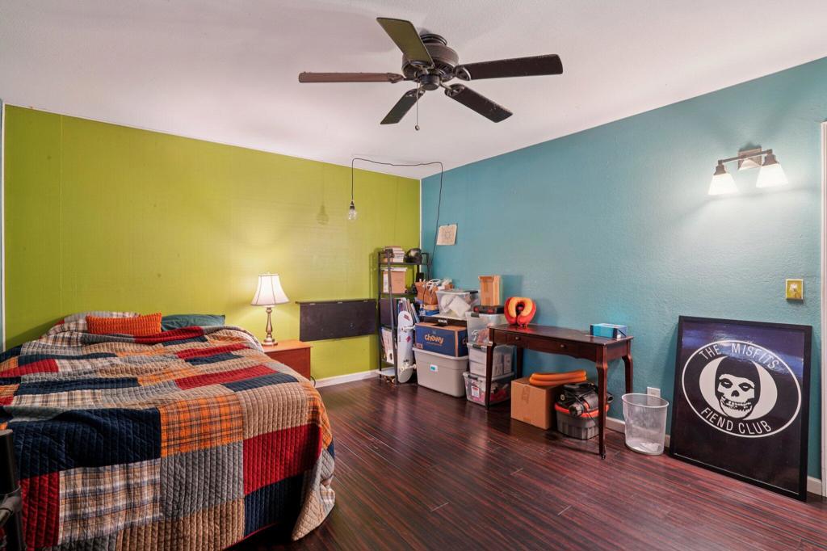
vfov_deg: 73.7
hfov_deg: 96.8
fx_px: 367
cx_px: 414
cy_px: 276
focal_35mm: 16
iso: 400
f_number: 8
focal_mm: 16
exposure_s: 1/2
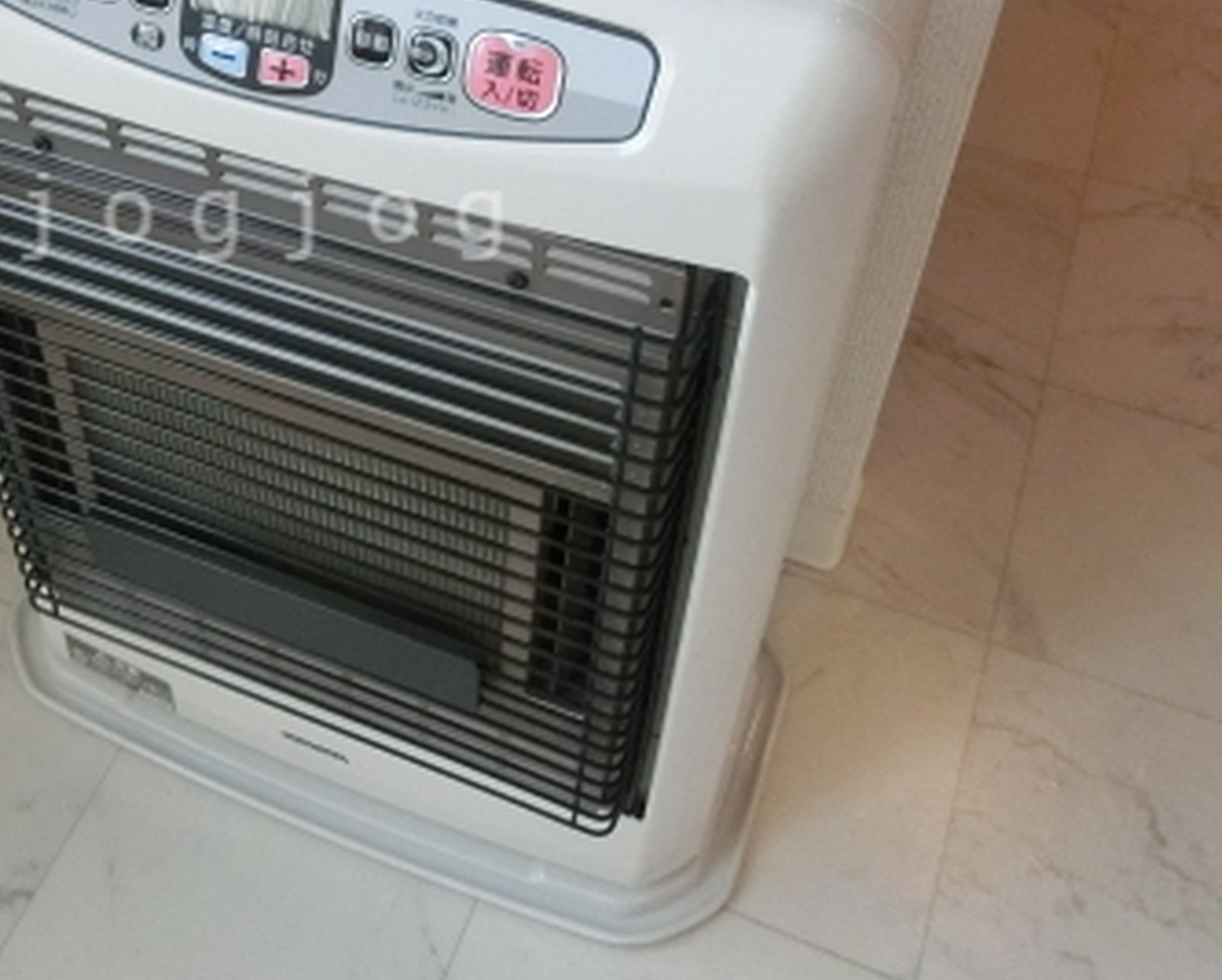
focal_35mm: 45
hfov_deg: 39.7
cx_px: 272
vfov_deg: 32.7
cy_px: 217
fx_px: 1629
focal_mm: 4.24
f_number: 3
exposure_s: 1/400
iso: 800
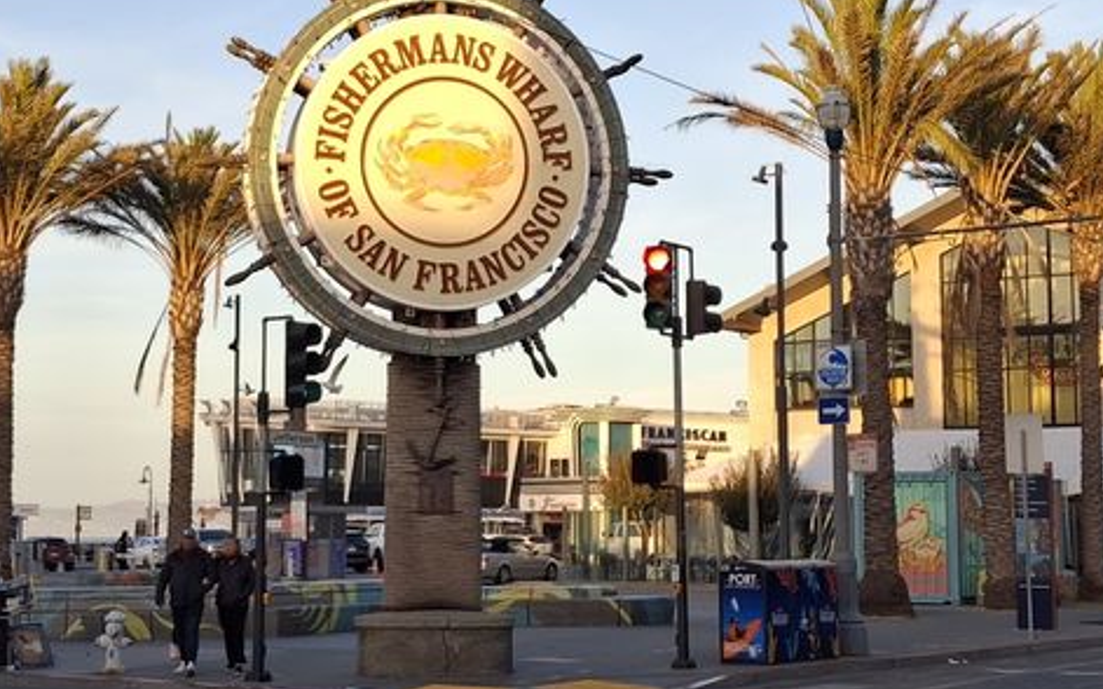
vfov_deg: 18.1
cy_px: 274
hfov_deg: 28.6
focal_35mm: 72
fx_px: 2164
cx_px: 461
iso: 25
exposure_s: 1/314
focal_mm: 4.69
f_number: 1.8
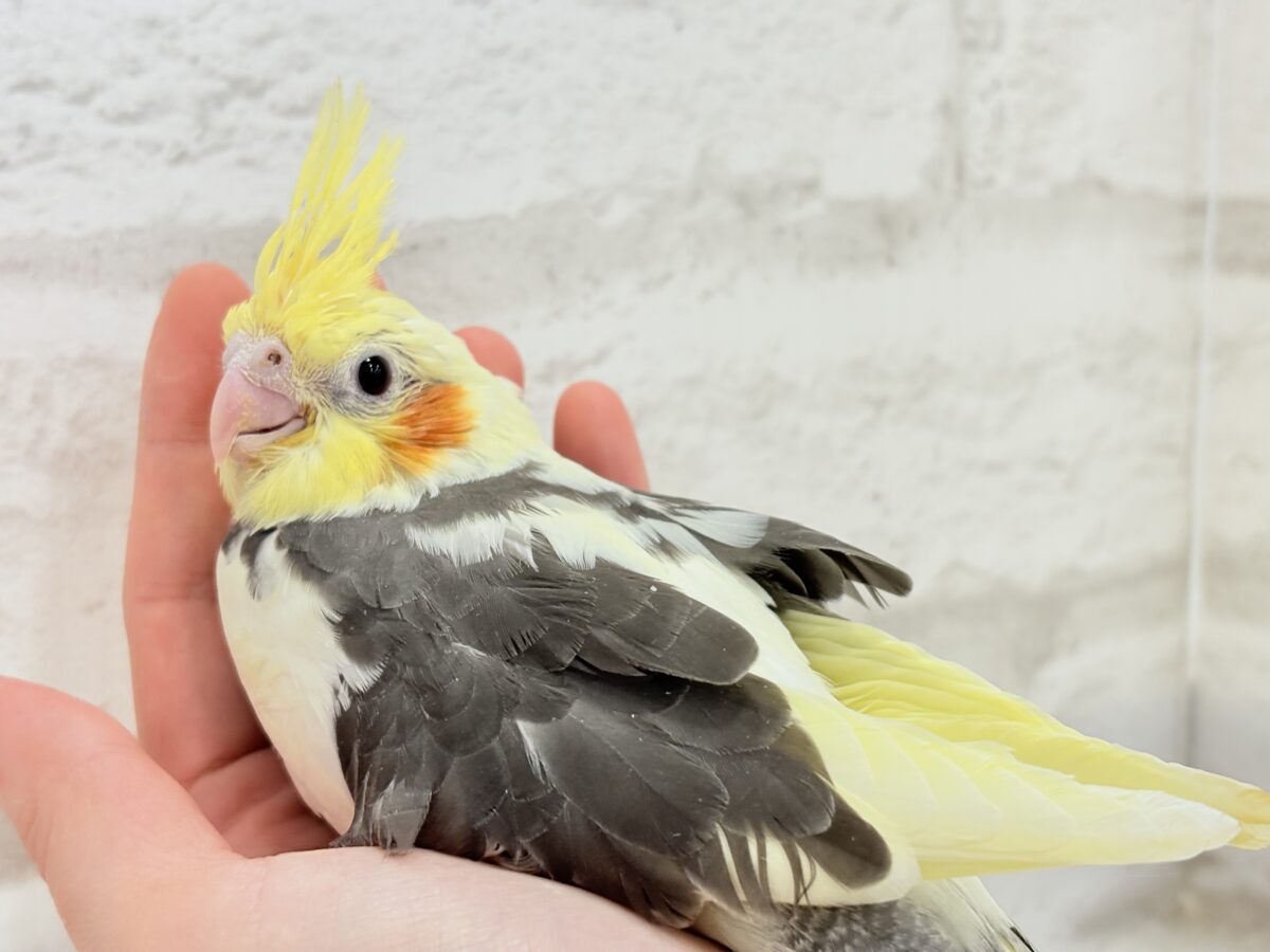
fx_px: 1908
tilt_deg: -9.1
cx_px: 635
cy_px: 476
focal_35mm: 52
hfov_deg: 36.8
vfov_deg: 28.0
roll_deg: +0.9
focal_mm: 5.96
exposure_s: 1/100
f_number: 1.6
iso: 80
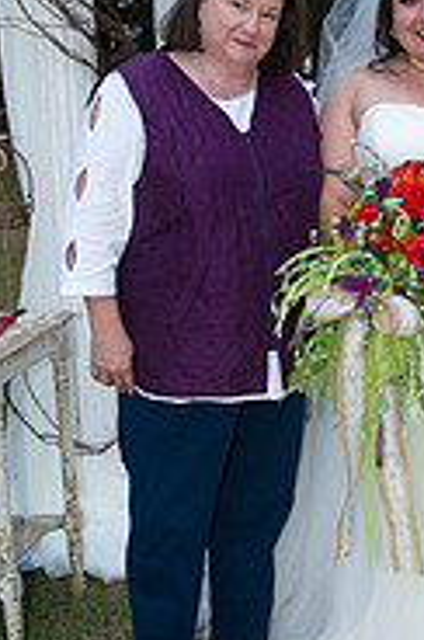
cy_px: 181
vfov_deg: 28.2
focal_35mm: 71
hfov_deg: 18.6
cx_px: 433
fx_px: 1259
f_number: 3.2
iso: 800
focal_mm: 29
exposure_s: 1/100
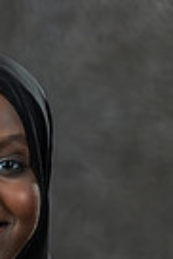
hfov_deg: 4.0
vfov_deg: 5.8
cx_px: -21
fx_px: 2502
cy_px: 404
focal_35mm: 348
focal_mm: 70
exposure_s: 1/250
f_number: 6.3
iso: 400
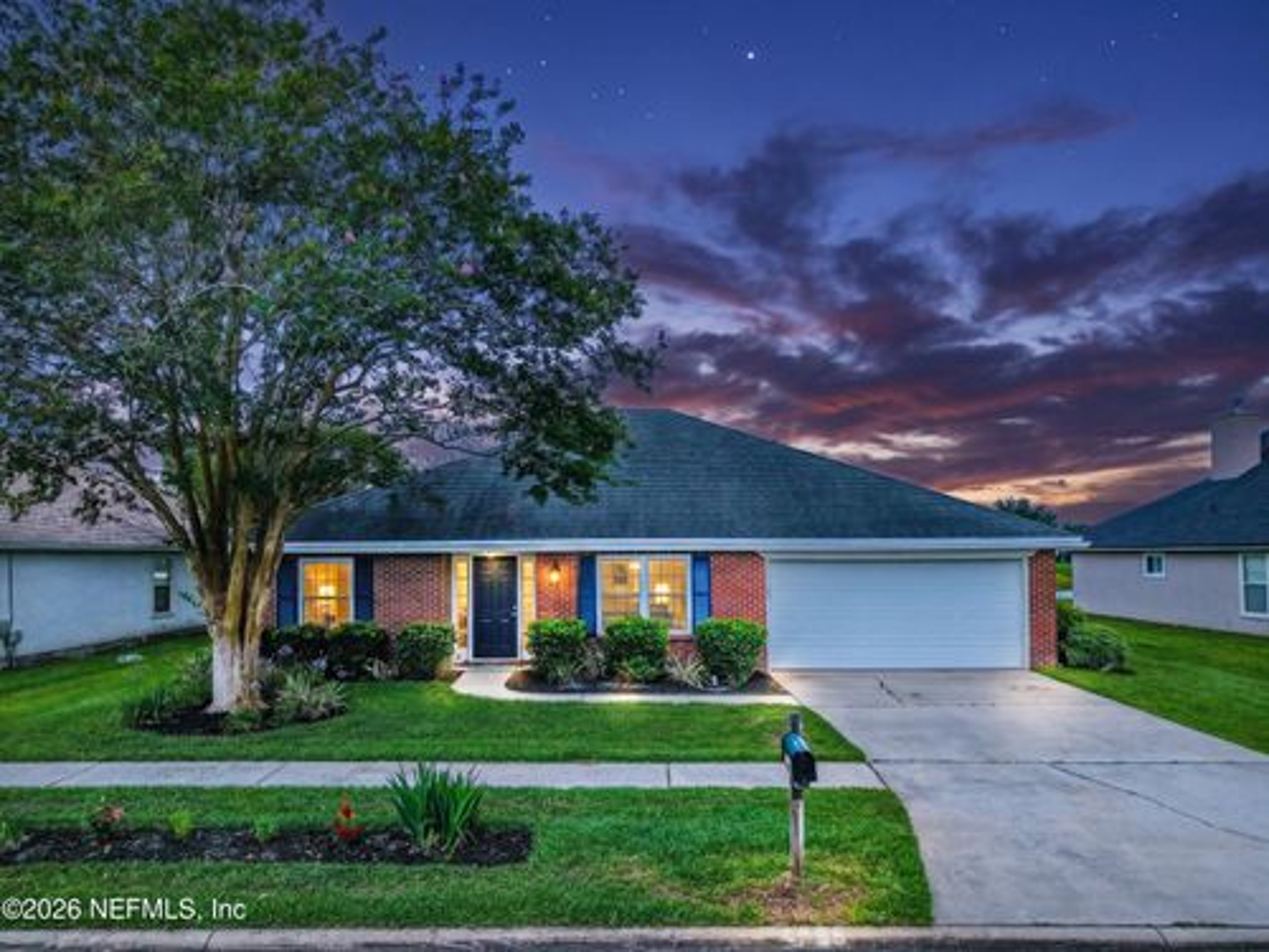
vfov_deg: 56.8
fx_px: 880
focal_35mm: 24
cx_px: 634
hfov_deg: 71.6
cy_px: 476
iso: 190
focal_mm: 8.67
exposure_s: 1/8000
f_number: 1.8
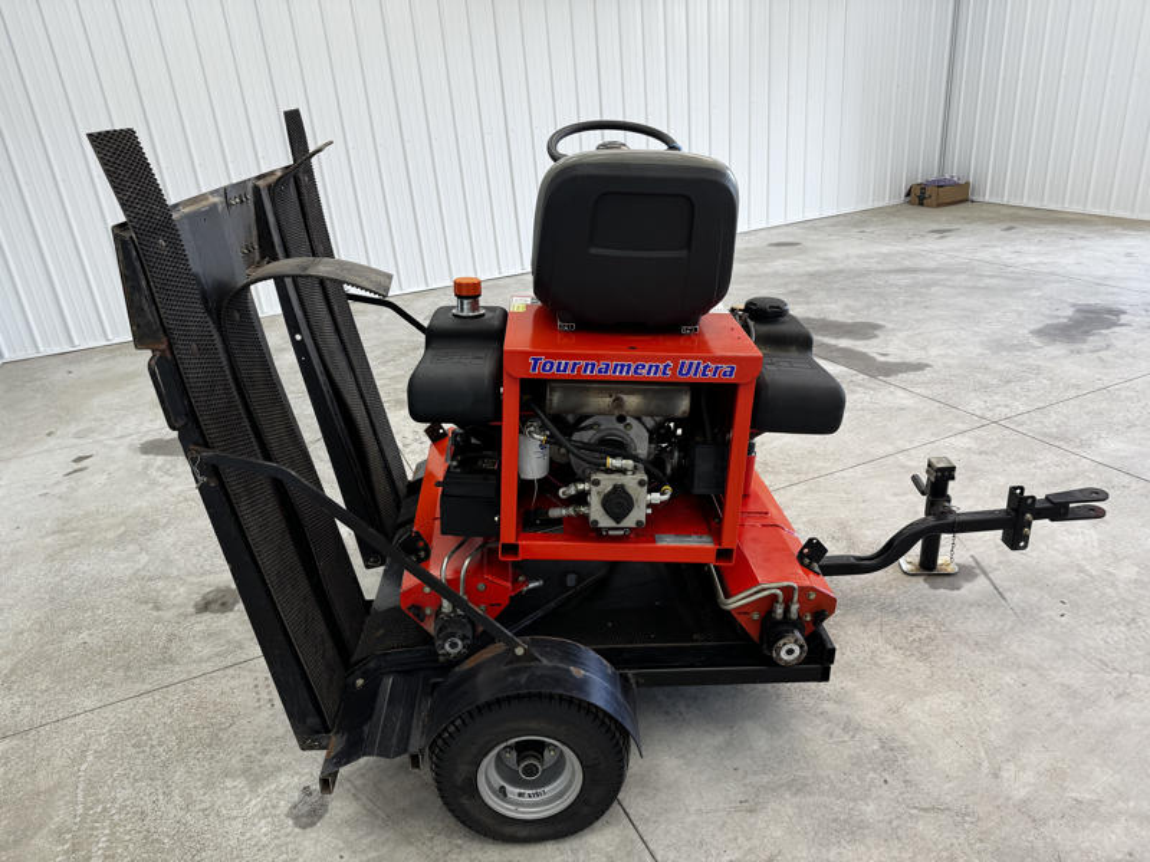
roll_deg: +4.6
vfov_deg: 56.8
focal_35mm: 24
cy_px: 431
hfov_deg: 71.6
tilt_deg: -24.7
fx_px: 797
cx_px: 575
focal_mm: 6.76
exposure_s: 1/120
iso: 64
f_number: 1.78
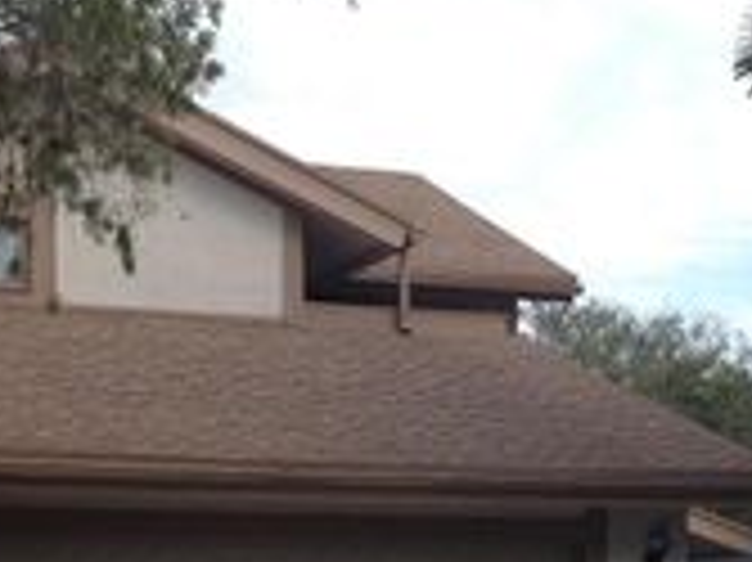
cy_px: 596
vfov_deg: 13.8
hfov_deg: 18.5
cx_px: 621
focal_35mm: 105
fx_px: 2279
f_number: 2.4
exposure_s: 1/1004
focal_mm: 4.28
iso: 50
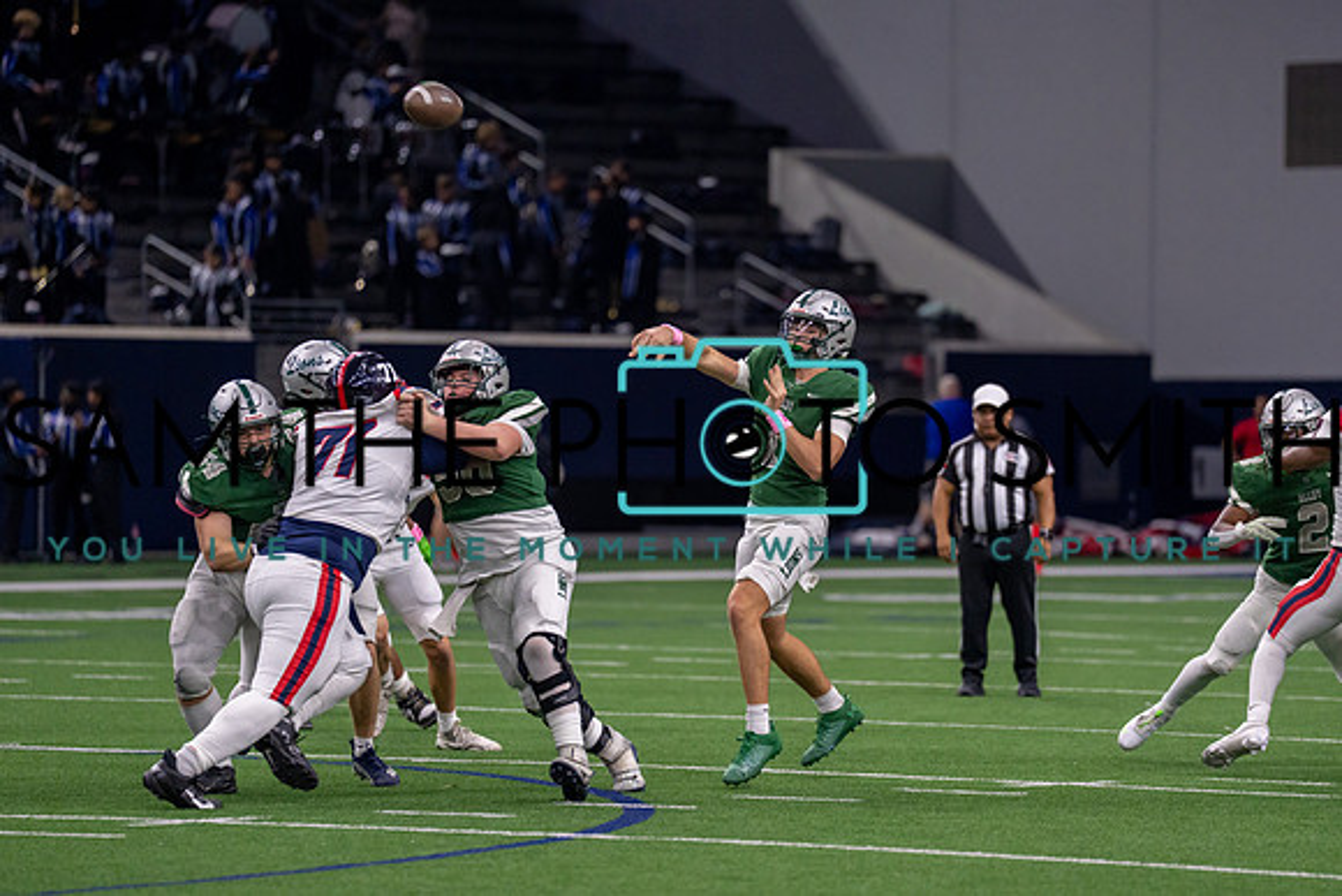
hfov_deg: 8.5
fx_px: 9038
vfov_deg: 5.7
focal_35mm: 242
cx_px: 793
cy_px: 463
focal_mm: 200
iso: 2000
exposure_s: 1/1000
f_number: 2.8
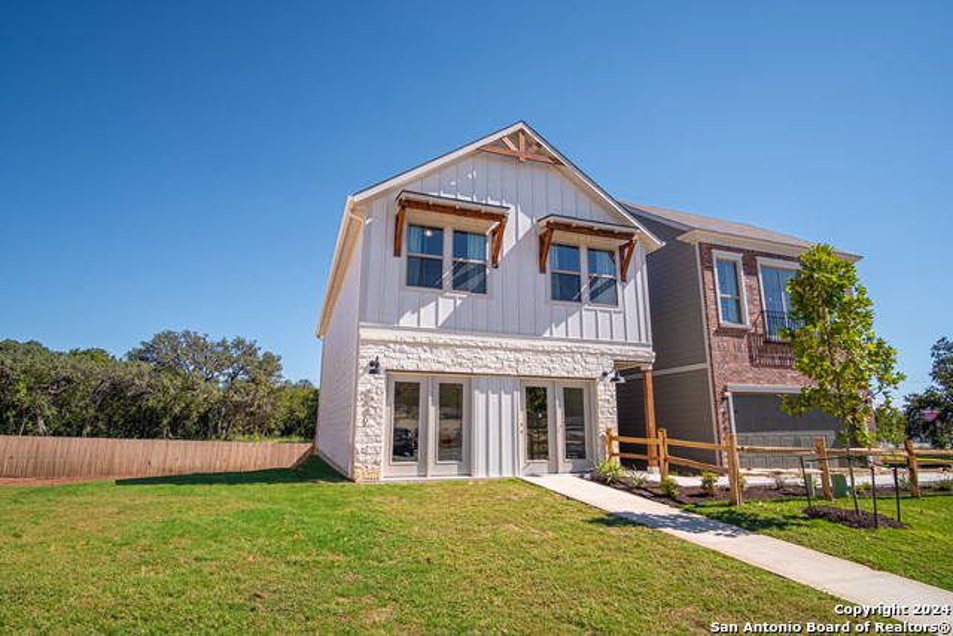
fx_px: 477
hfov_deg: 90.0
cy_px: 318
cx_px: 476
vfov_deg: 67.4
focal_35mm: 18
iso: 200
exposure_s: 1/640
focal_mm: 12
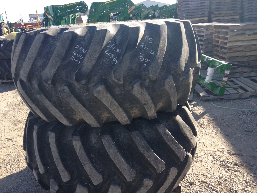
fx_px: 260
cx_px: 128
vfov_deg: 40.7
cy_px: 96
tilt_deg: -19.0
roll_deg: +2.6
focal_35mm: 35
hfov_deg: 52.6
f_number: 2.4
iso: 50
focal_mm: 4.28
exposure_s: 1/657
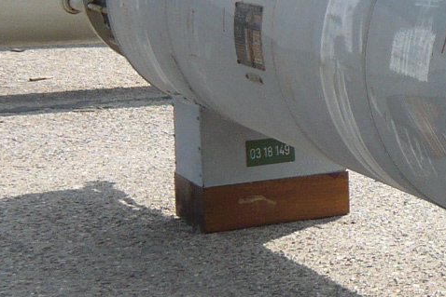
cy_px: 119
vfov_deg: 11.7
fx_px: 1450
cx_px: 564
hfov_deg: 16.6
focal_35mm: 117
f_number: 2.8
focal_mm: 4.6
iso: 100
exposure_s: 1/640
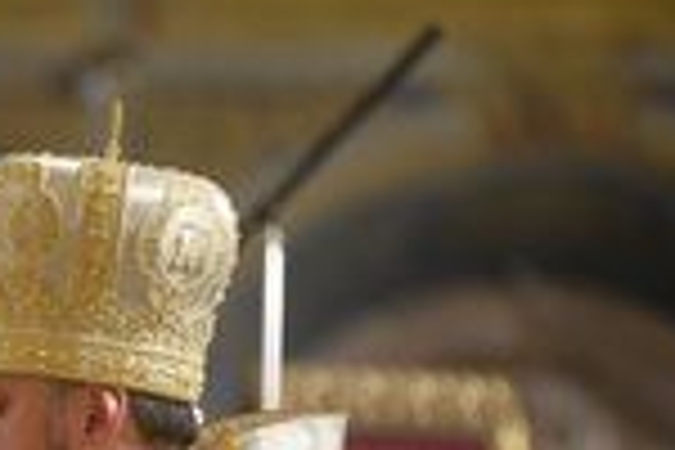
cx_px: -130
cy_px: 626
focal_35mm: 601
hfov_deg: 3.4
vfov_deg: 2.3
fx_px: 11268
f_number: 2.8
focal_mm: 200
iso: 2000
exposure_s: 1/200
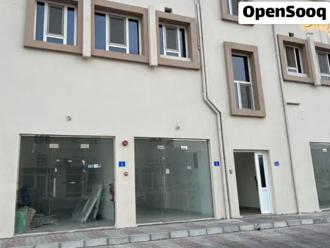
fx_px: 305
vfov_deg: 44.1
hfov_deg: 56.6
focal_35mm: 32
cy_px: 116
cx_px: 143
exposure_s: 1/121
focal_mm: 5.7
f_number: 1.5
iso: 80
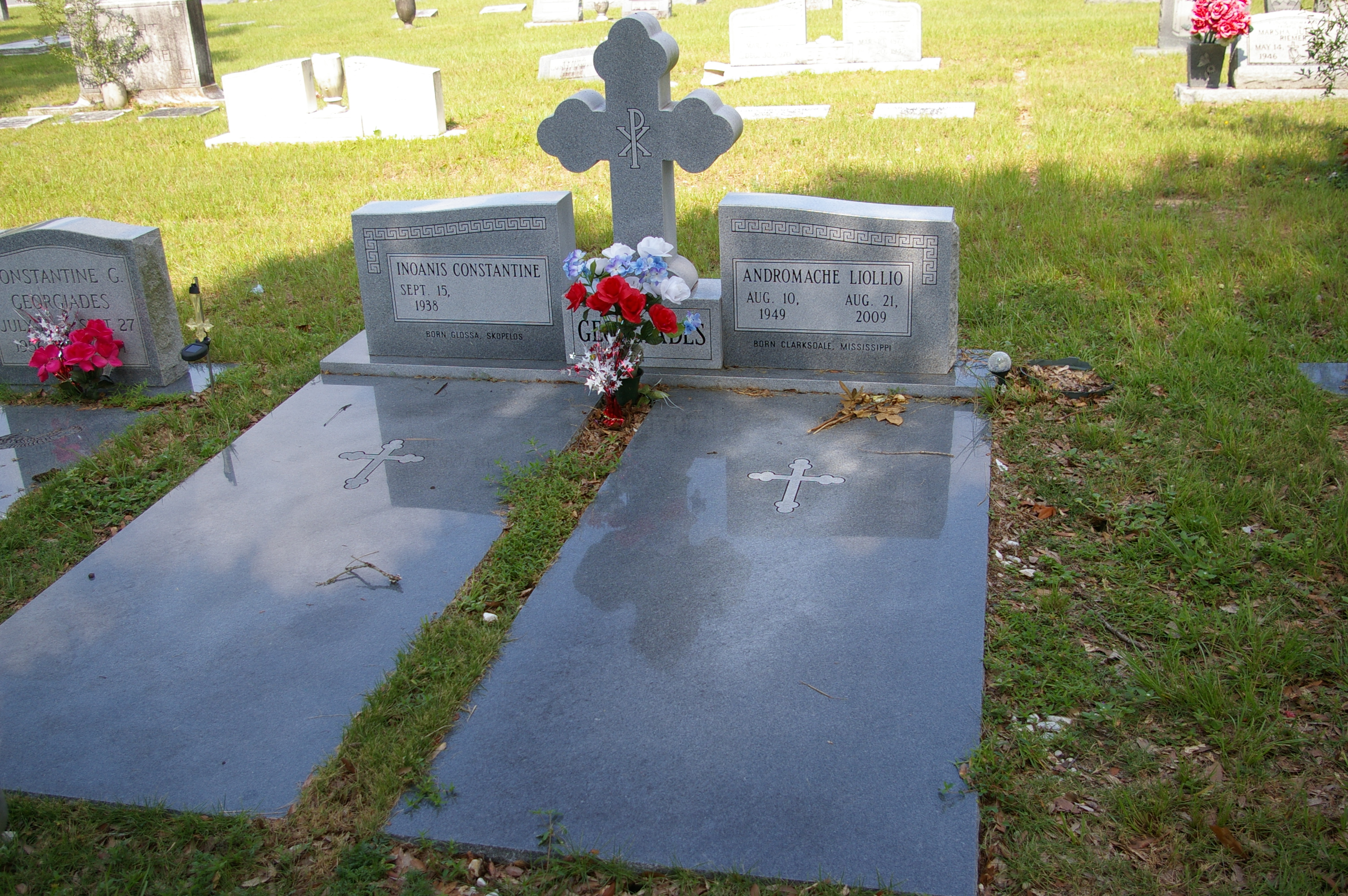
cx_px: 674
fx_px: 1291
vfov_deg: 38.3
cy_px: 448
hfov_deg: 55.1
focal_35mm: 34
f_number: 5.6
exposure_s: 1/500
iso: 200
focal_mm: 23
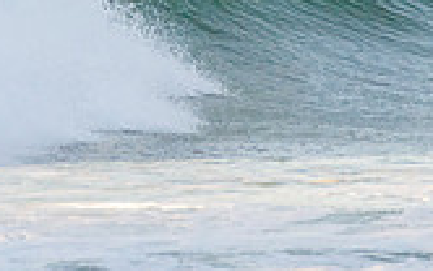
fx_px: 21008
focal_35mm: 1779
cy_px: -124
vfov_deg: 0.7
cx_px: 177
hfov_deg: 1.2
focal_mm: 500
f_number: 5.6
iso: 320
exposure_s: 1/1600
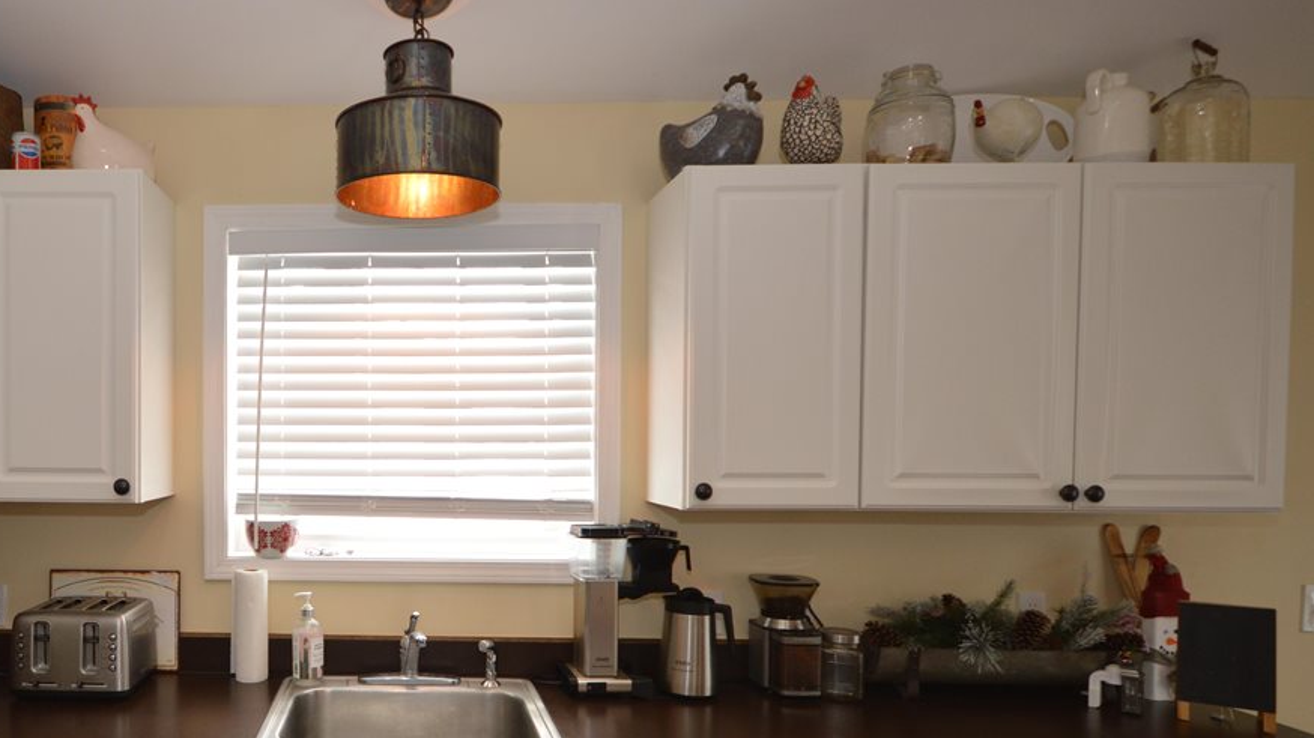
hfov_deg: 74.3
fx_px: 801
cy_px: 467
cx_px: 364
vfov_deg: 48.9
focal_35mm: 23
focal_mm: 10
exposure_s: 1/60
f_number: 4
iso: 400
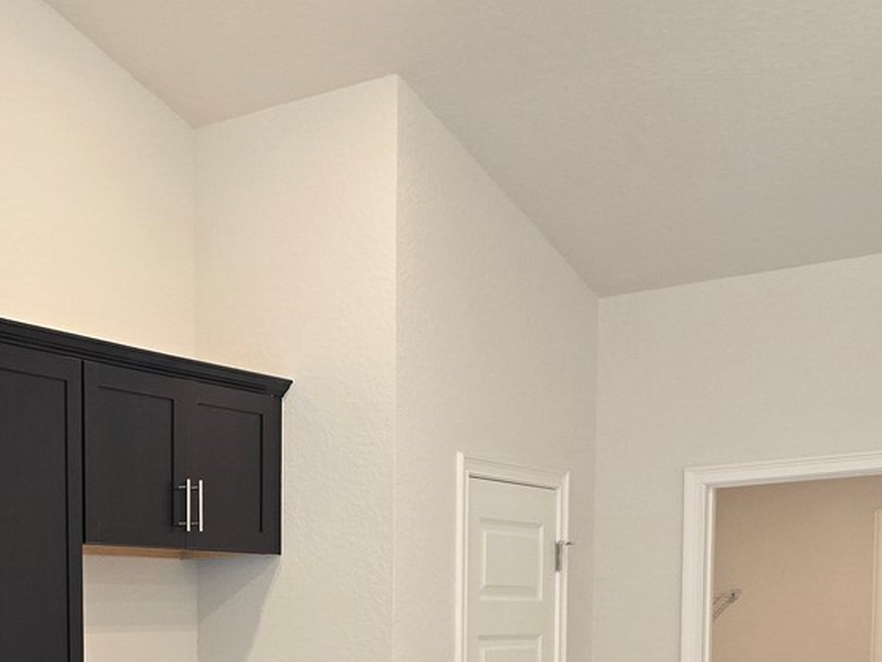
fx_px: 1657
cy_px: 830
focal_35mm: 65
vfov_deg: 20.8
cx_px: -3
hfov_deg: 28.0
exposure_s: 1/120
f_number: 1.7
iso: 250
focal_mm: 6.3
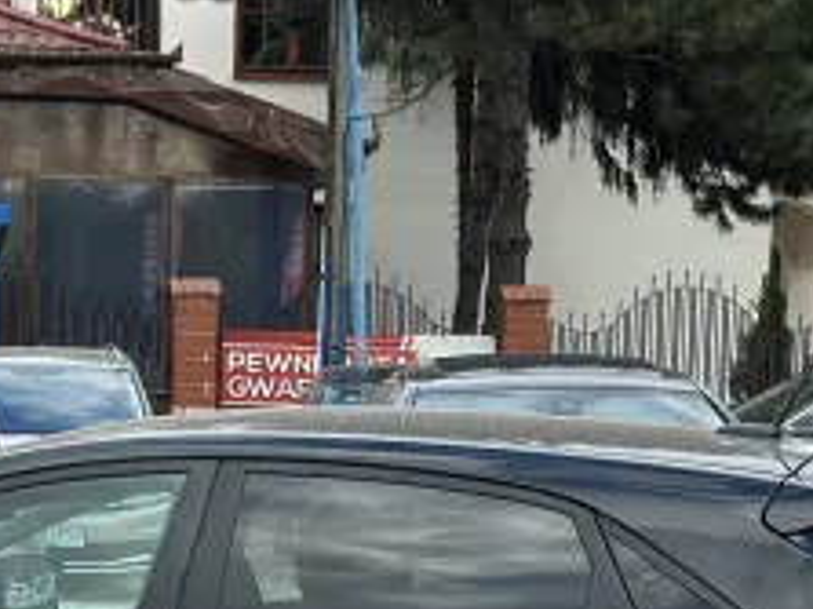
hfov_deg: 14.2
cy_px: 780
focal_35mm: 138
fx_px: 3239
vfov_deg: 10.5
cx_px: 186
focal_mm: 6.86
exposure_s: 1/953
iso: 80
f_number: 1.78
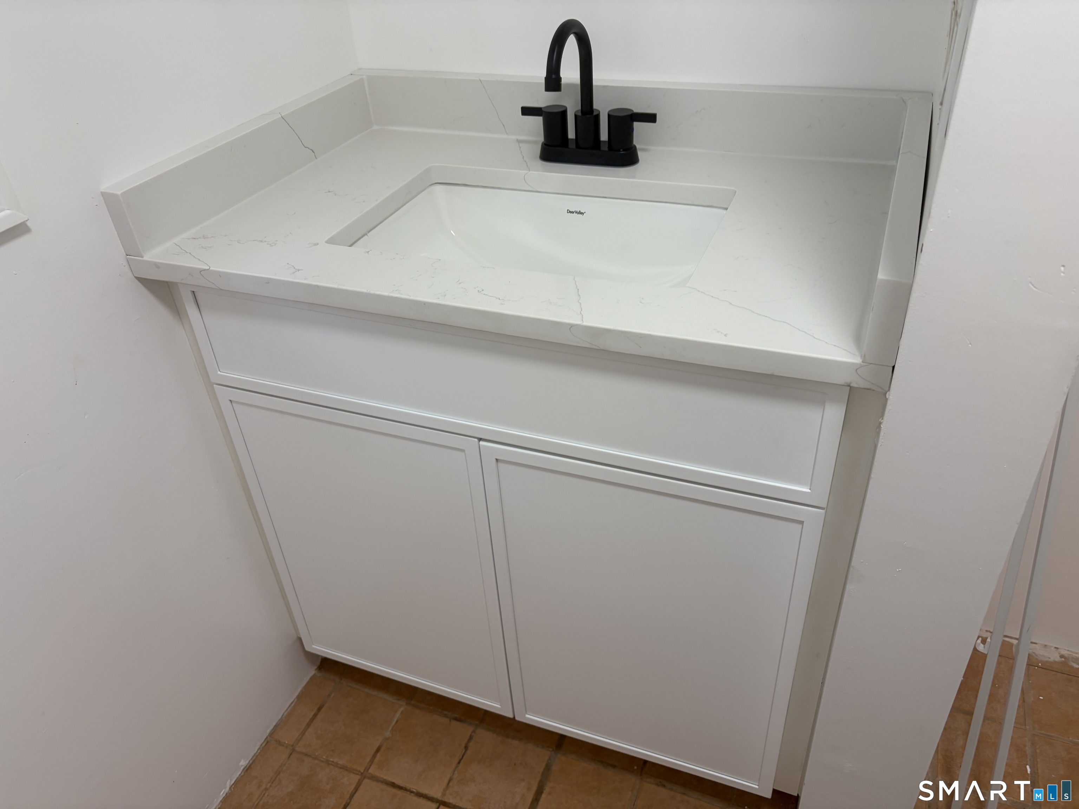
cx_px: 540
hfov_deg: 67.3
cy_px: 404
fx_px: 810
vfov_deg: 53.1
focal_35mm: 26
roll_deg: +4.1
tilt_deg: -36.0
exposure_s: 1/122
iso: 64
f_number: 1.6
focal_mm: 5.96
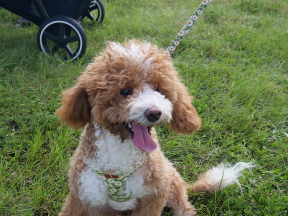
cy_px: 108
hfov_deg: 36.8
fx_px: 433
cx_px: 135
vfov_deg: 28.0
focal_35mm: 52
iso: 200
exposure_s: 1/160
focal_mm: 23
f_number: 7.1
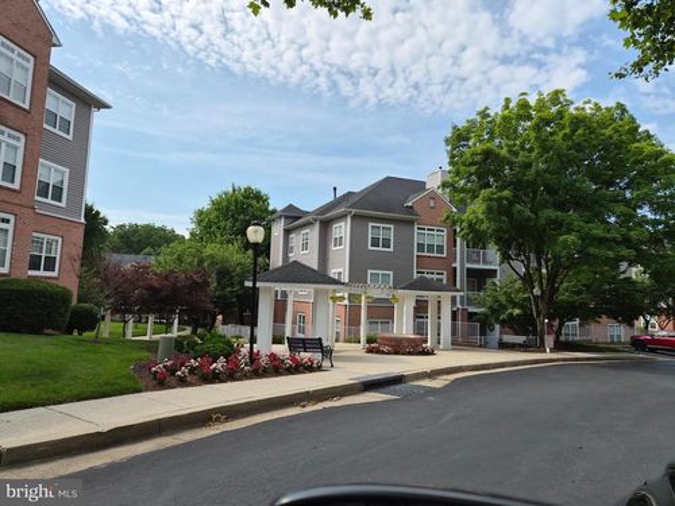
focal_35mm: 23
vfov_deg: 58.9
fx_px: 448
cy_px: 253
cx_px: 338
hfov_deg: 73.9
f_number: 1.8
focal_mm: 5.4
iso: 80
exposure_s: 1/6000
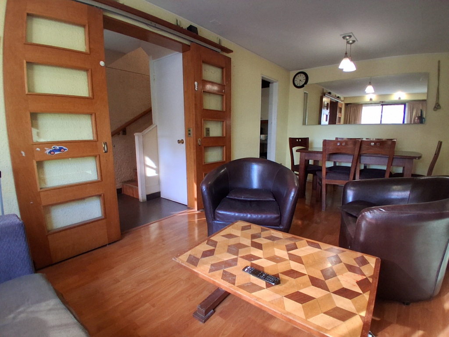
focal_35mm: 17
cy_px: 168
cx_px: 224
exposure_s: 1/50
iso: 400
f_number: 2.2
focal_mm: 1.4
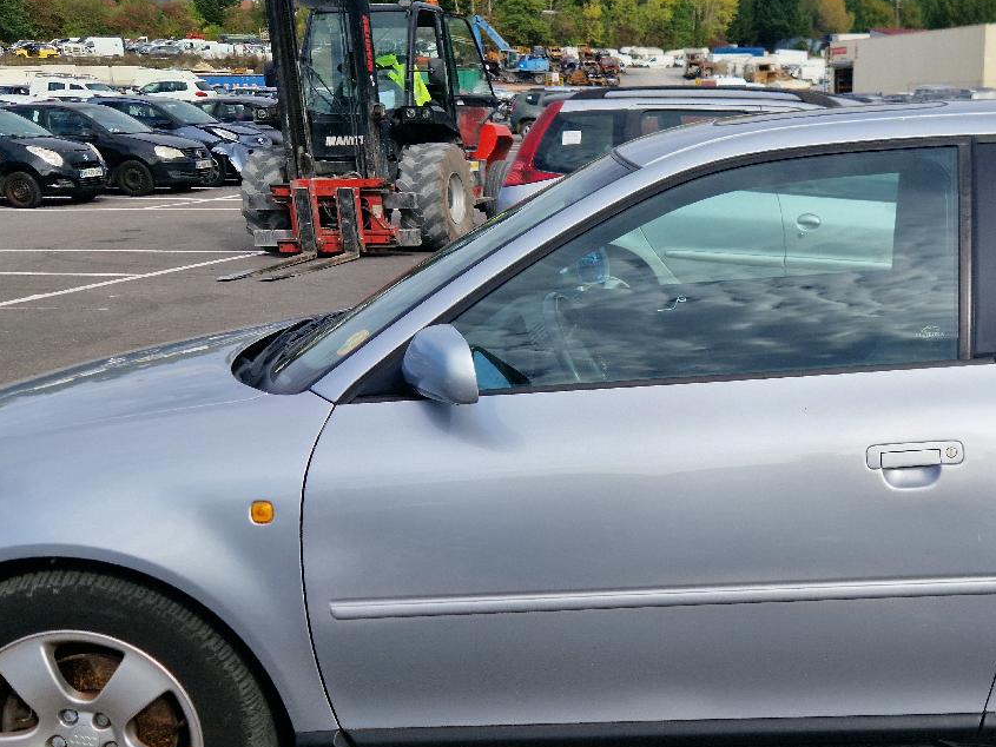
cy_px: 514
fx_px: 1410
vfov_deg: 29.4
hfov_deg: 37.9
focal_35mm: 49
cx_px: 757
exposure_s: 1/1429
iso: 50
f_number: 1.8
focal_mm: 5.4
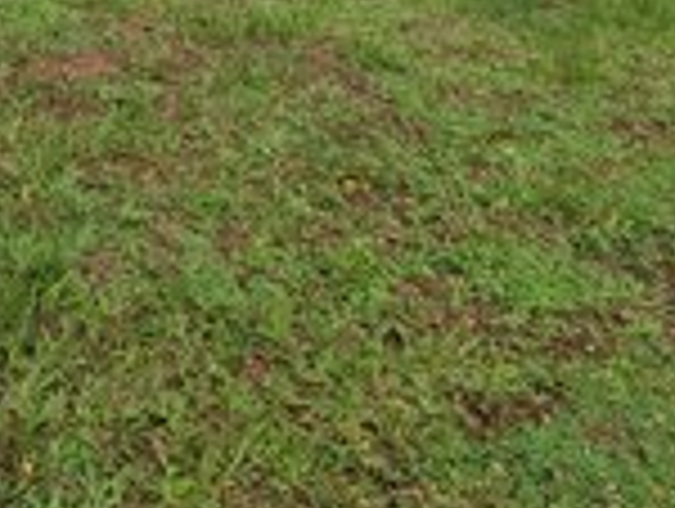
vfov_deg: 21.1
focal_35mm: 55
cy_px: -319
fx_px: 1074
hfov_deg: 34.9
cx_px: 313
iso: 64
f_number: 2.2
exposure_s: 1/1265
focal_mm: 2.2
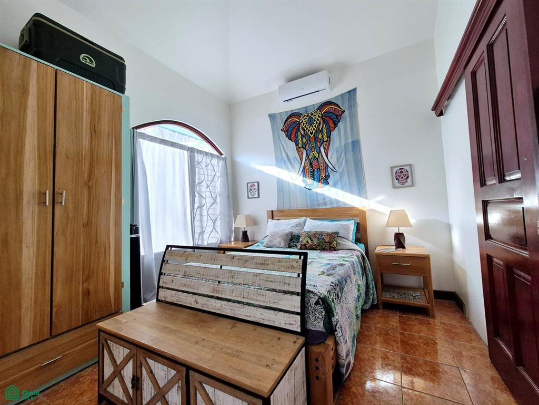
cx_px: 270
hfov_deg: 106.2
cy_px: 202
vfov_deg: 89.9
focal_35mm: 13
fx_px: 202
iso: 200
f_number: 2.2
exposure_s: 1/370
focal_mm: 2.2
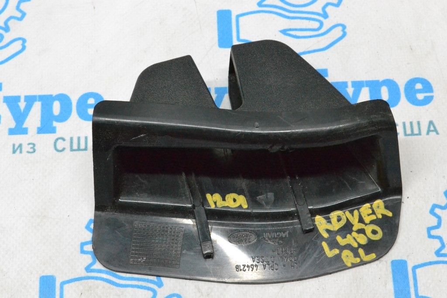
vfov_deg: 16.6
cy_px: 149
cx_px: 224
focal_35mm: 82
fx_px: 1024
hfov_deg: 24.6
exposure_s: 1/160
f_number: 11
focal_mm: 55
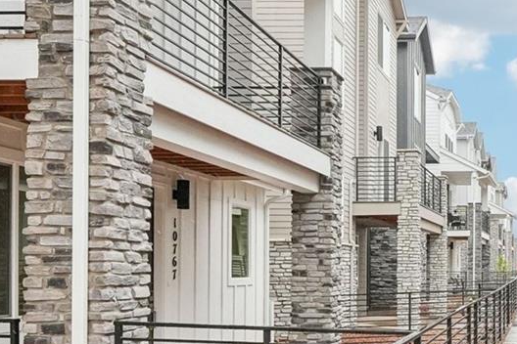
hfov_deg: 37.9
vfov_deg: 29.2
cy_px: 197
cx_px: 522
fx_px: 661
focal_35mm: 46
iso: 800
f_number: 8
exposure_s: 1/400
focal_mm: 10
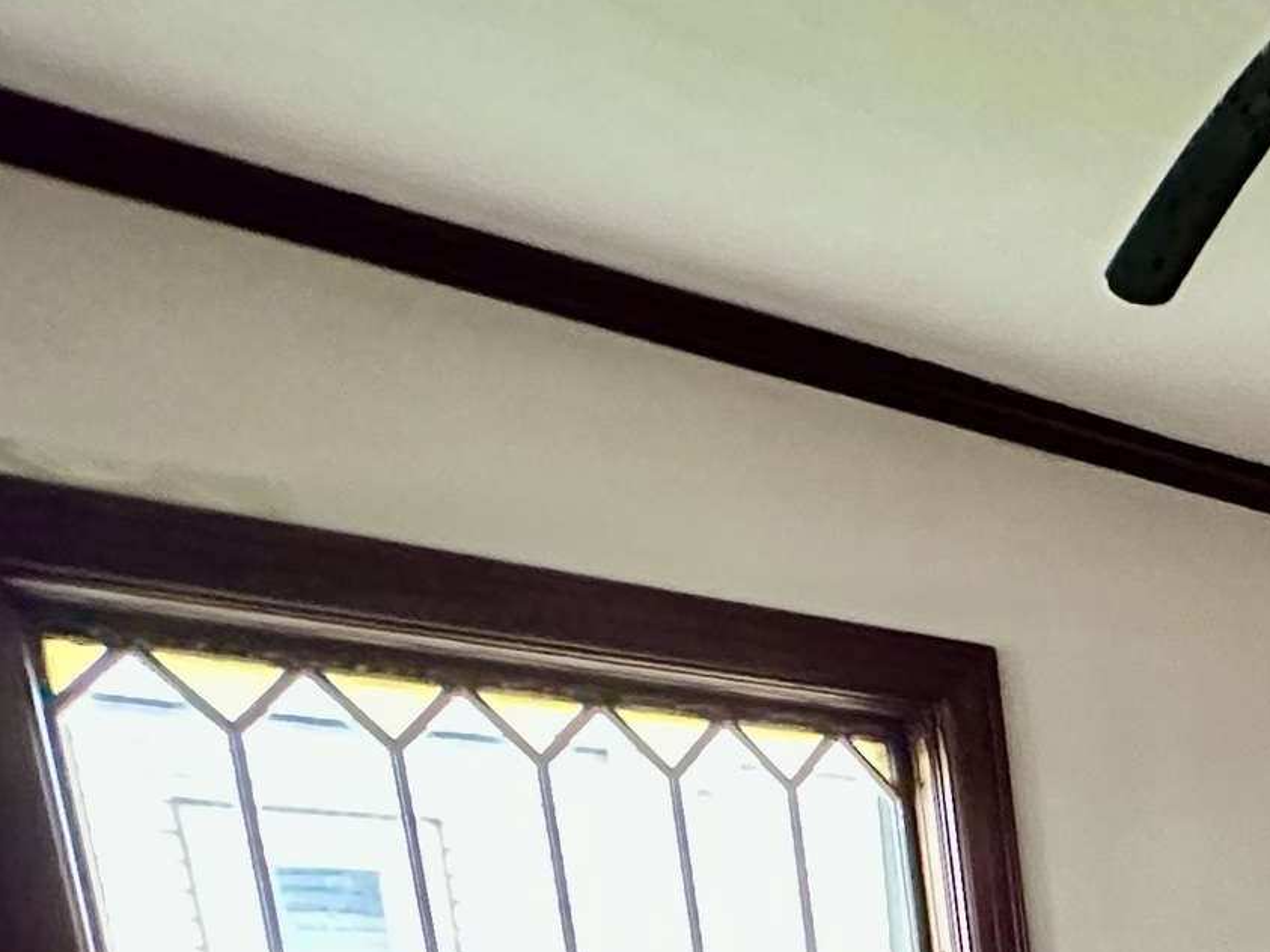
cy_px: 1503
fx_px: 1871
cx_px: 1710
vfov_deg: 22.4
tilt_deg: -12.9
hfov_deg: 29.2
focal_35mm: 51
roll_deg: +1.7
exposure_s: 1/60
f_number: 2.2
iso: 1000
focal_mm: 2.22
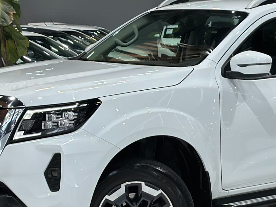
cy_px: 119
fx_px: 957
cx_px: 211
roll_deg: -0.8
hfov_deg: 16.3
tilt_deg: -6.4
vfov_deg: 12.3
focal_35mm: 120
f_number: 1.78
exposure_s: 1/120
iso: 125
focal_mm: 6.86
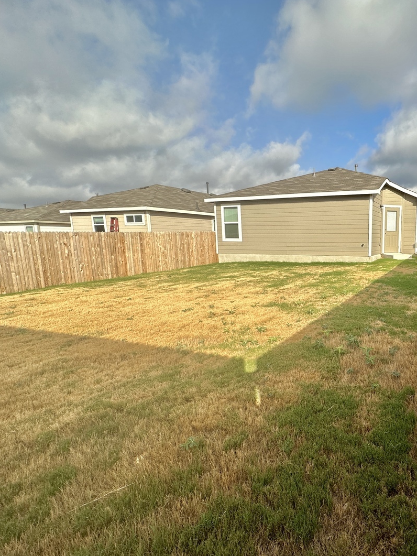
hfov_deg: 62.8
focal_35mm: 19
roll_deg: +0.1
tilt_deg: -8.6
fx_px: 305
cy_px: 282
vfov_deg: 84.7
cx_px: 334
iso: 50
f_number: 2.2
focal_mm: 2.22
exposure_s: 1/2257
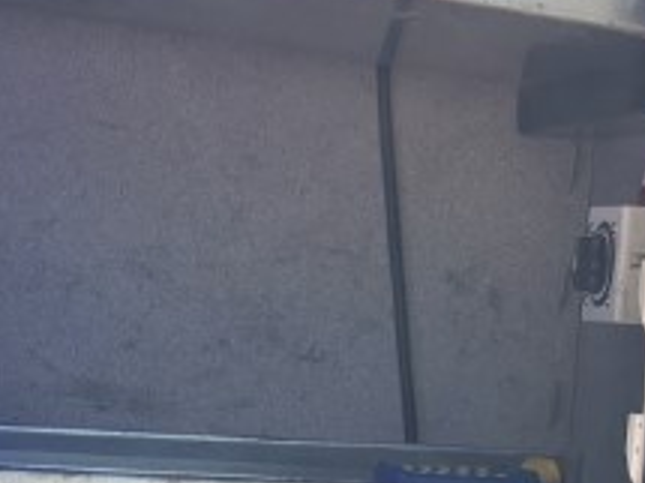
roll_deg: -1.8
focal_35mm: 124
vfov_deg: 11.4
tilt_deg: -11.9
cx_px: 354
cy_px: 771
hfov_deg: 15.9
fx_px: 2309
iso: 50
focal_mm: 5.96
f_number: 1.6
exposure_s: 1/437
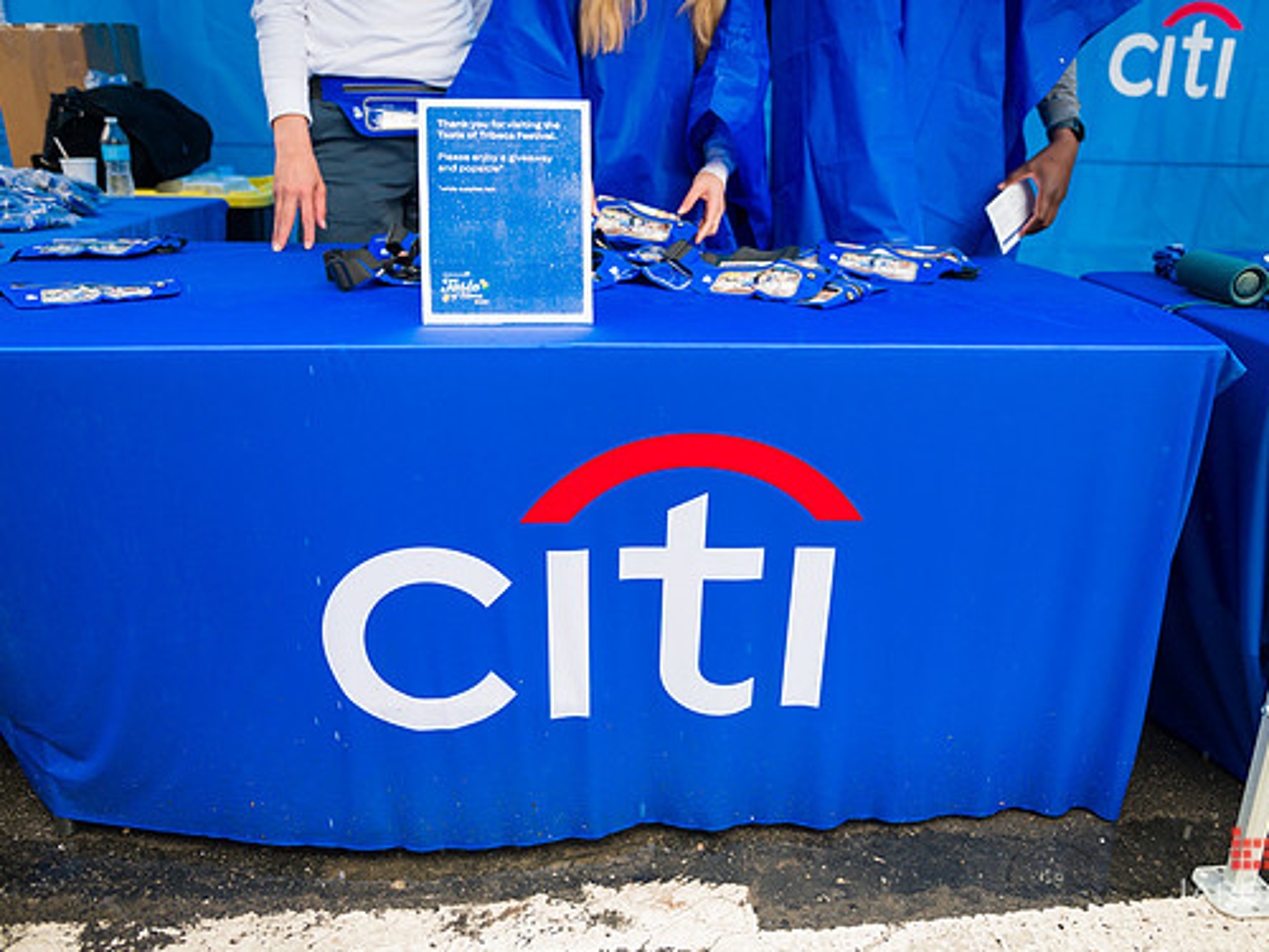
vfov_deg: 48.2
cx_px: 675
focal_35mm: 29
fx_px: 1063
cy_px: 470
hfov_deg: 61.6
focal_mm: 26
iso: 400
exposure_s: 1/500
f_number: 3.2
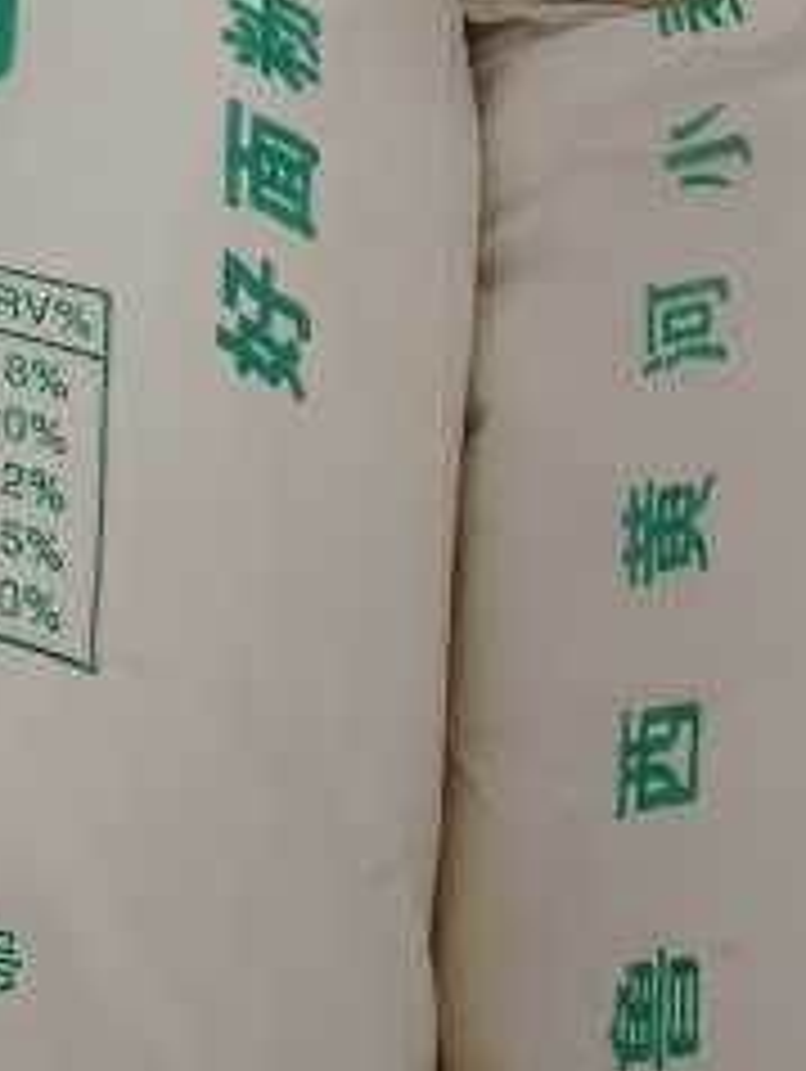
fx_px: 3192
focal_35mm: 103
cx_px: -36
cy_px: -376
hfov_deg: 14.1
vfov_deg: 17.7
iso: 737
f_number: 1.75
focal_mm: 5.5
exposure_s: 1/50
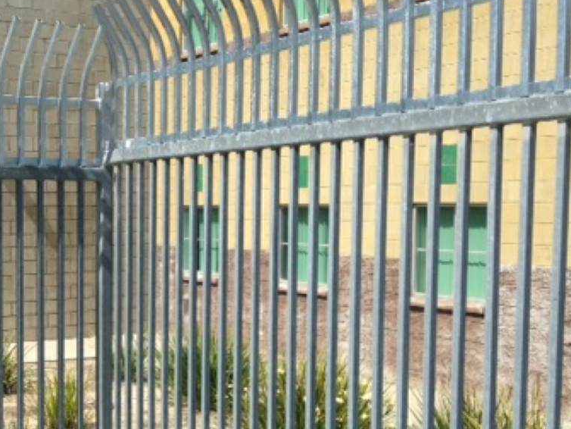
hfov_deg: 29.5
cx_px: 58
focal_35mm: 63
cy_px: 293
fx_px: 1040
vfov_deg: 23.2
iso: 50
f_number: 2.4
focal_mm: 4.12
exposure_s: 1/1869
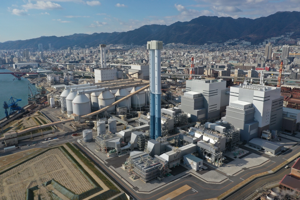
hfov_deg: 65.5
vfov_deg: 46.4
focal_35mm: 28
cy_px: 100
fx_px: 233
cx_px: 150
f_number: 6.3
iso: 100
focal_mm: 10.26
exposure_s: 1/640
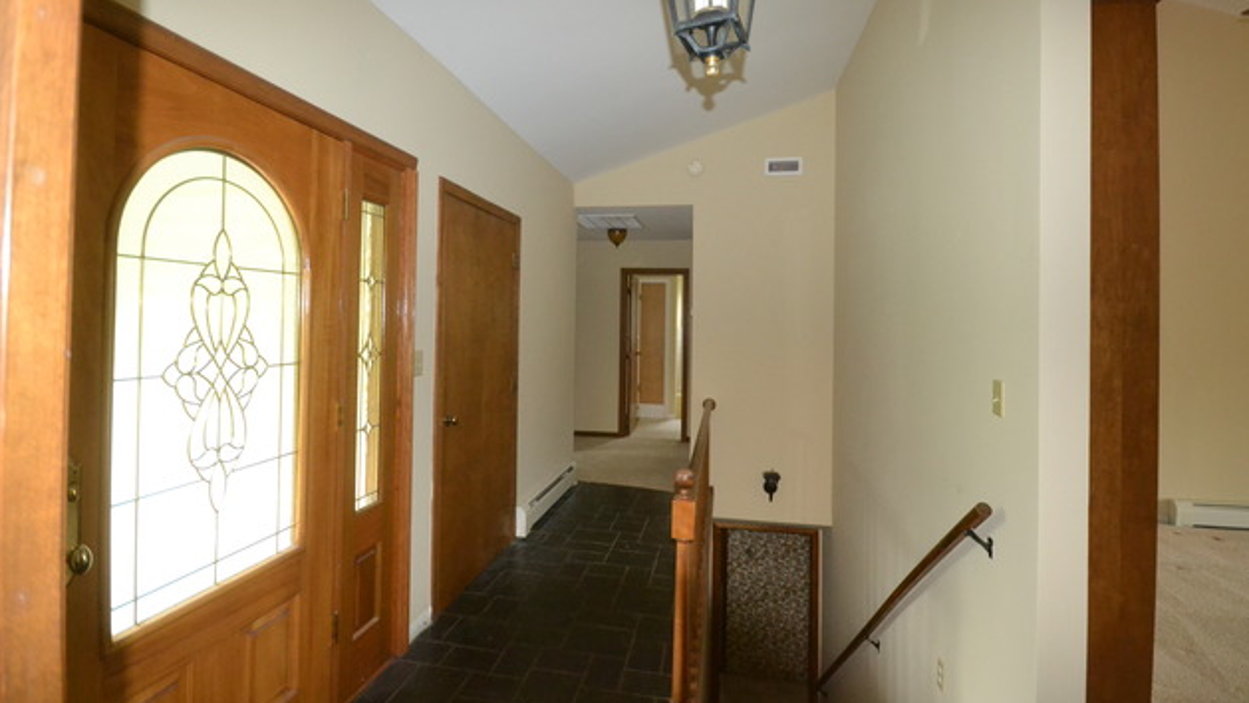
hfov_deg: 99.4
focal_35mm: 16
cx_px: 624
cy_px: 311
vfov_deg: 66.9
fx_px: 530
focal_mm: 10
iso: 2800
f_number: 4
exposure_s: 1/60
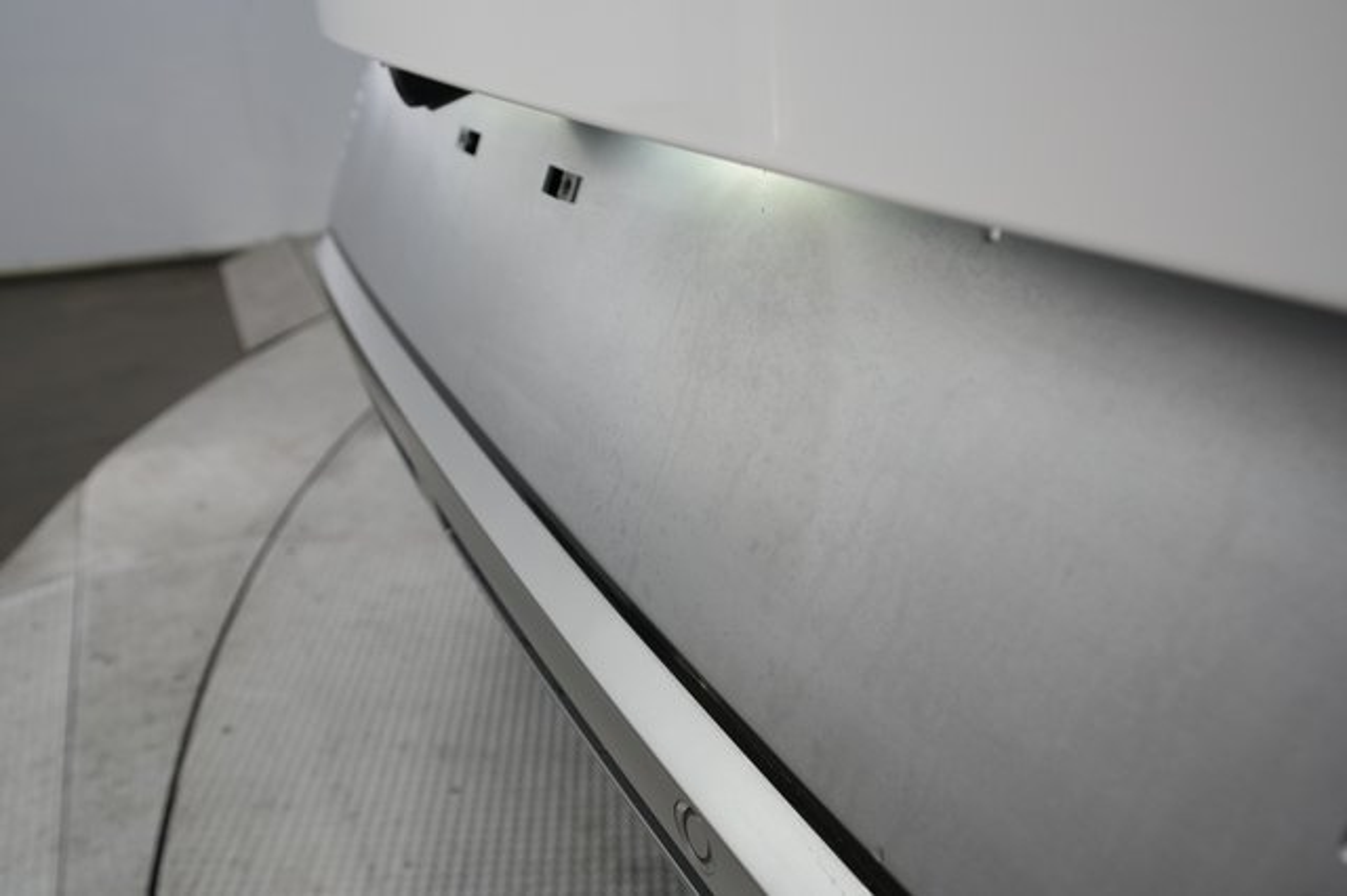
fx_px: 1047
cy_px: 448
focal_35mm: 28
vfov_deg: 46.4
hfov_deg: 65.5
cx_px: 674
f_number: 5.6
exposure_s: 1/60
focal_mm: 28
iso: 1000
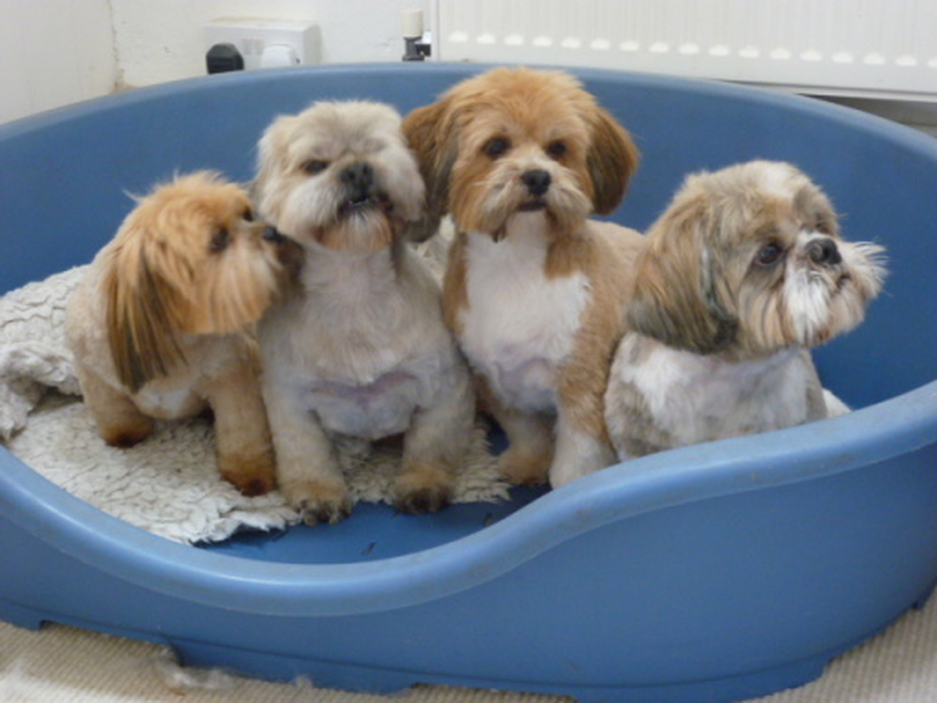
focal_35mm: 61
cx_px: 468
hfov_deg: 31.7
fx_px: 1651
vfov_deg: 24.0
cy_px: 352
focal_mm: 10.8
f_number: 4.6
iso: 400
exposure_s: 1/25
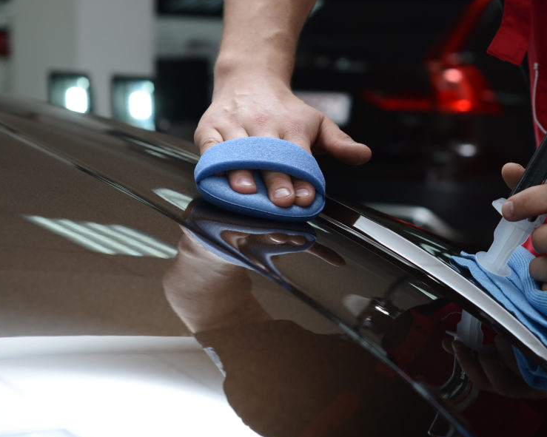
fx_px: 1441
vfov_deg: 17.3
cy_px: 184
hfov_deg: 21.4
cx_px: 383
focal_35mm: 89
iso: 100
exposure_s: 1/160
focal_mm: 50
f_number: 5.6
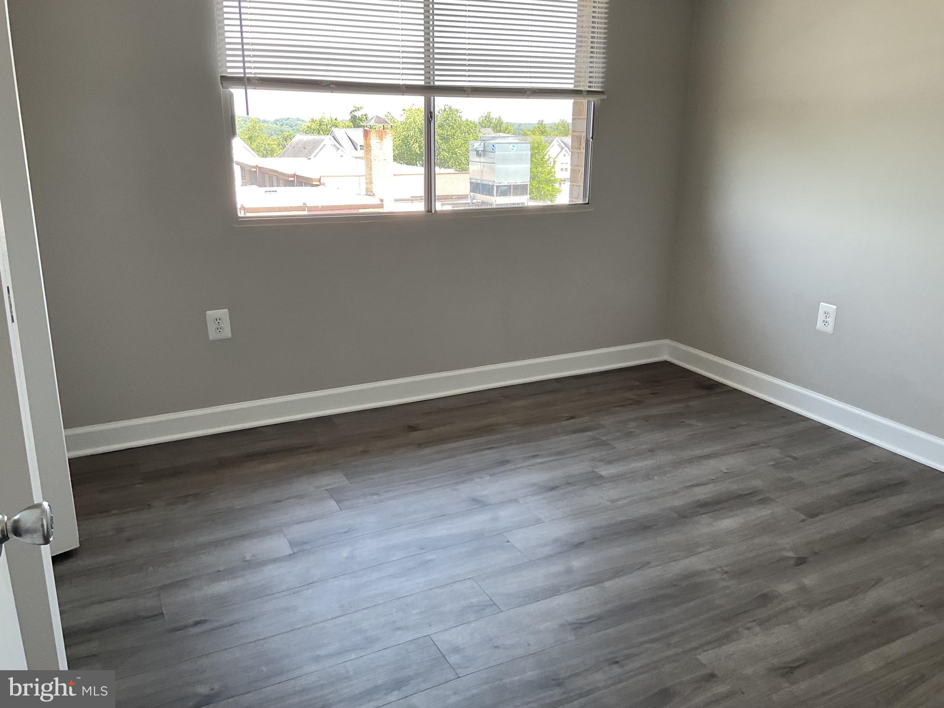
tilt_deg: -16.1
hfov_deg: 61.7
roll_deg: +0.4
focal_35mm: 29
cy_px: 354
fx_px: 791
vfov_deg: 48.2
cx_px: 472
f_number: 1.8
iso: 40
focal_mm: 3
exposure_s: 1/120
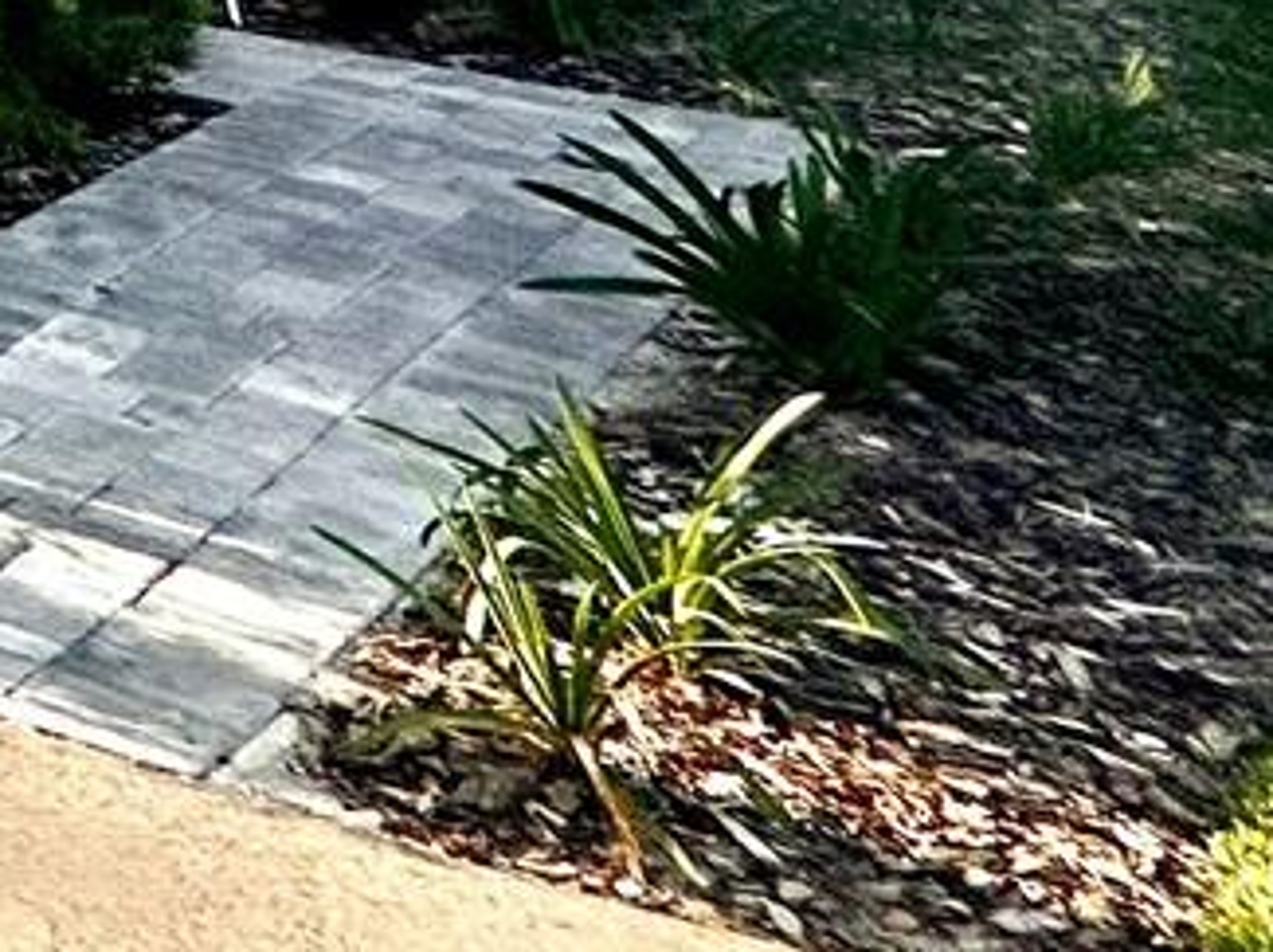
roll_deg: -1.9
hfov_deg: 15.5
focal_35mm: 69
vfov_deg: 15.3
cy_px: -1140
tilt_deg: +12.6
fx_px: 2535
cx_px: -1731
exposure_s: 1/2398
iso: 50
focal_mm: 2.22
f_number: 2.2
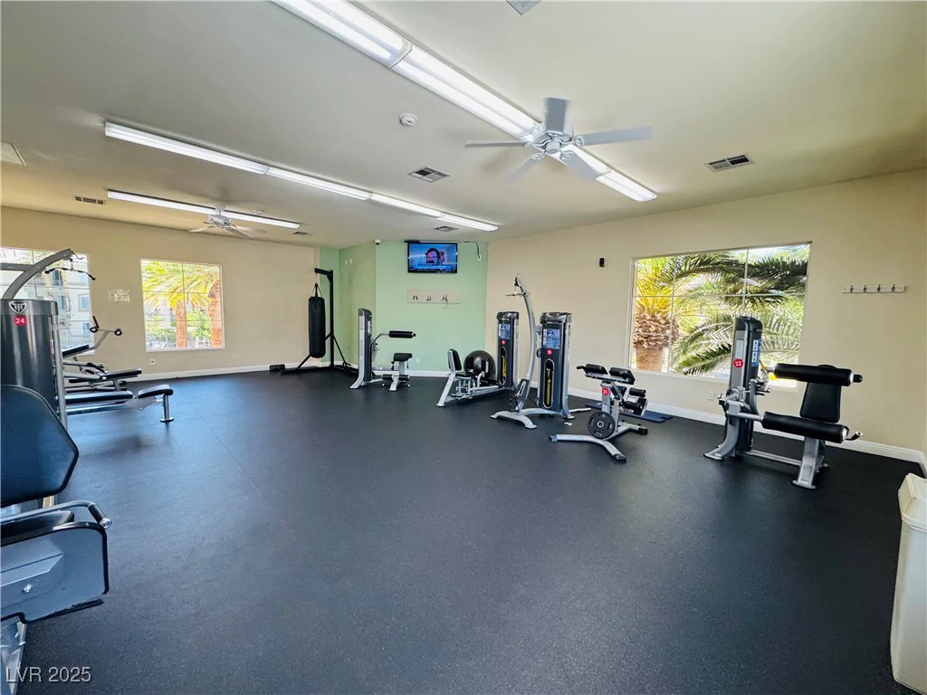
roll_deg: -1.6
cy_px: 348
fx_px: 375
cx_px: 464
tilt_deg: -6.1
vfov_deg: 85.7
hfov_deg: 102.1
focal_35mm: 14
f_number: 2.2
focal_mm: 2.22
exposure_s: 1/120
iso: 250
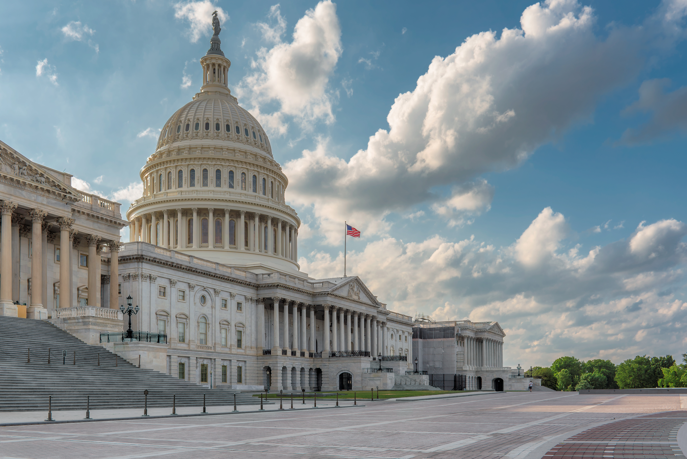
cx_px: 344
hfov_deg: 55.8
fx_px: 649
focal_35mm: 34
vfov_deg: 38.9
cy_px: 230
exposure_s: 1/250
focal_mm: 34
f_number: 8
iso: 100
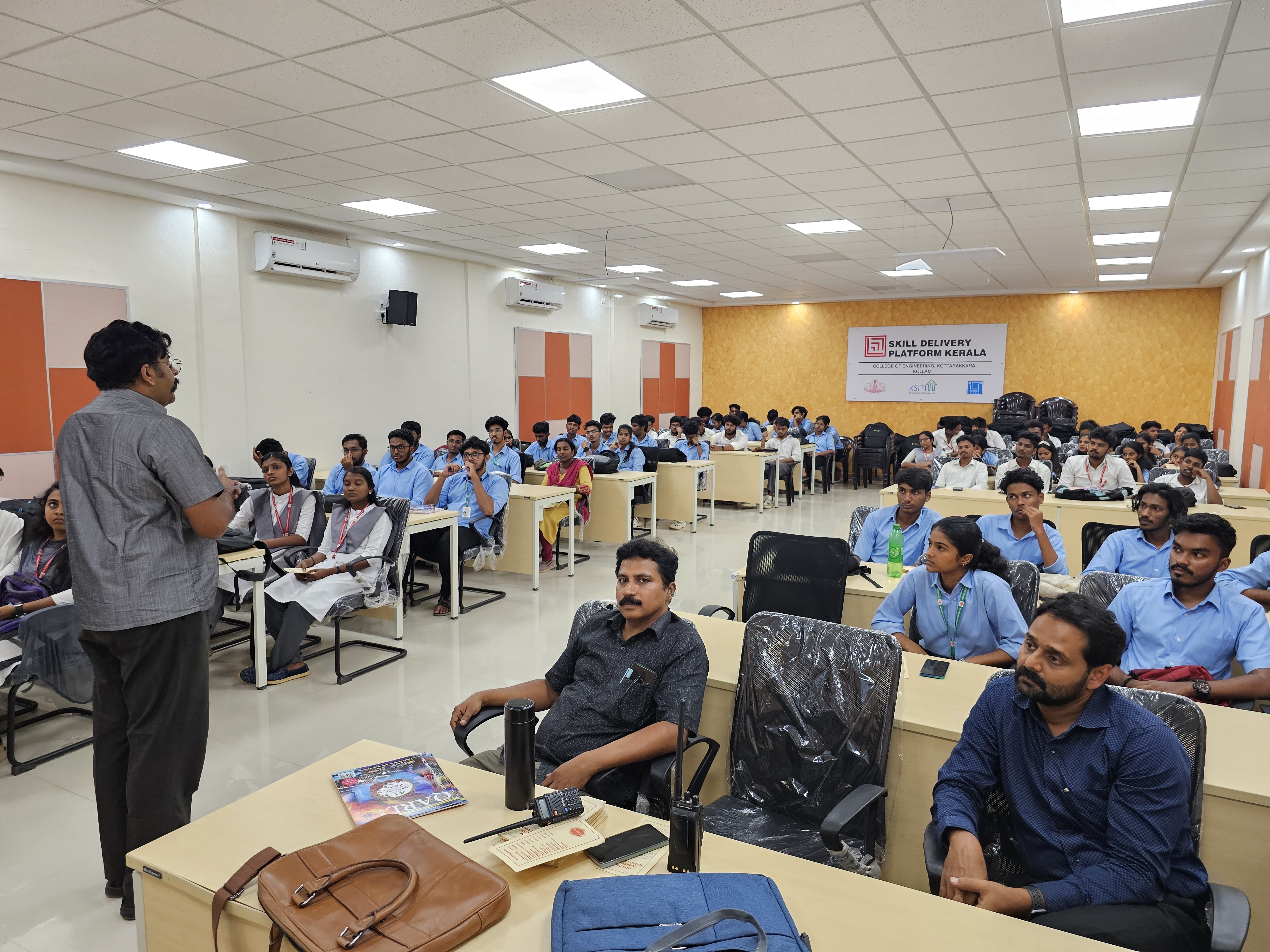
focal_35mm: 23
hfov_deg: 73.9
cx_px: 635
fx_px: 844
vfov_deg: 58.9
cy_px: 476
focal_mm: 6.3
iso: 160
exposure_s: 1/100
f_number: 1.7
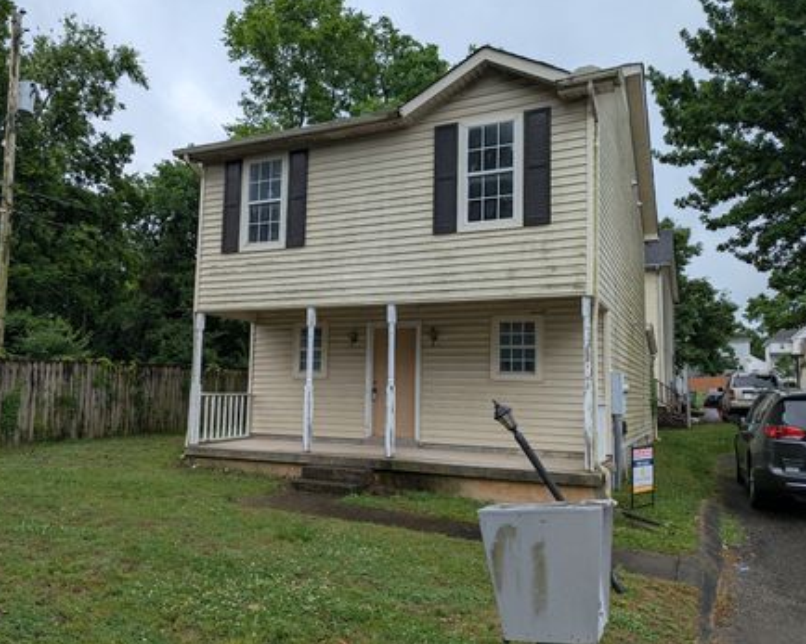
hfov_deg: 64.0
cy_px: 312
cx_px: 379
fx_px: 644
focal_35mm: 27
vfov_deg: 53.2
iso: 48
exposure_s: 1/1490
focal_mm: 6.81
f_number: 1.85
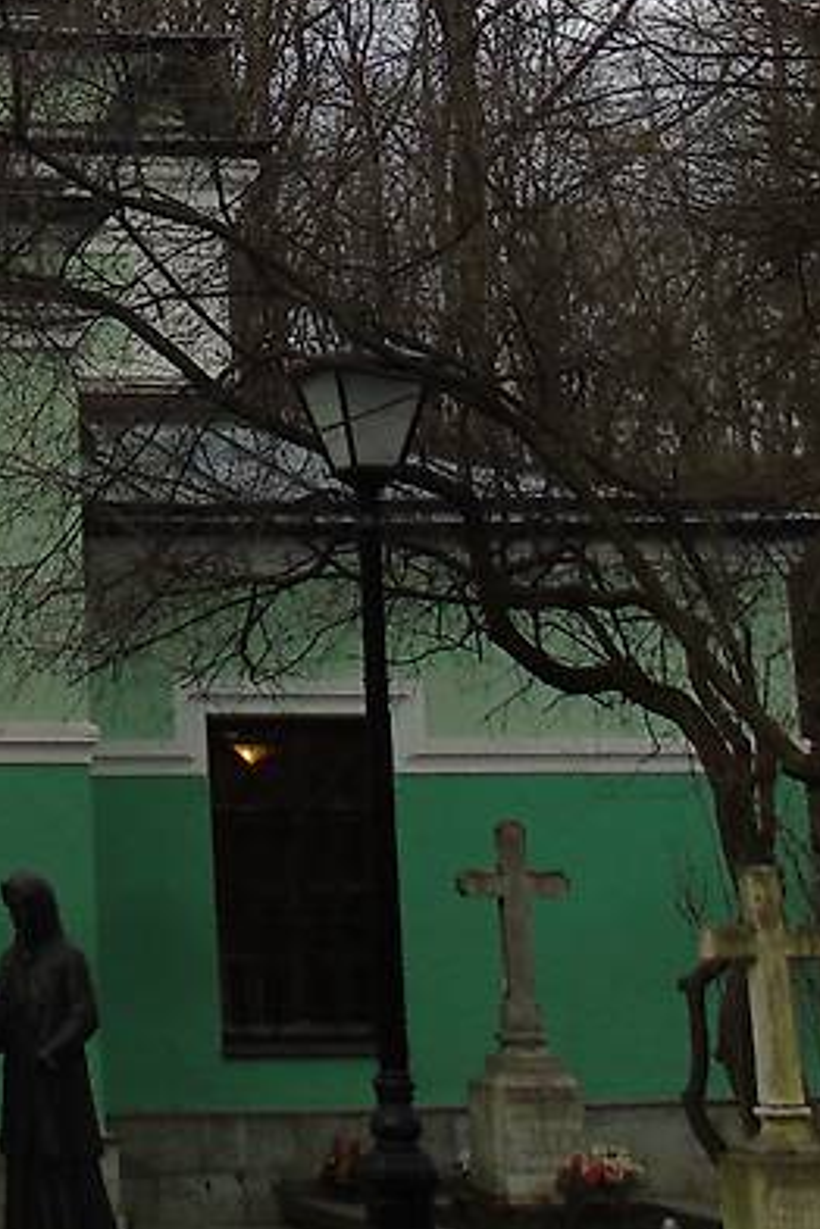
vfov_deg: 21.3
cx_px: -391
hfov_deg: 14.0
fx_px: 3143
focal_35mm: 92
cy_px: -41
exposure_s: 1/320
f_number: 3.6
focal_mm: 5.2
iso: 80
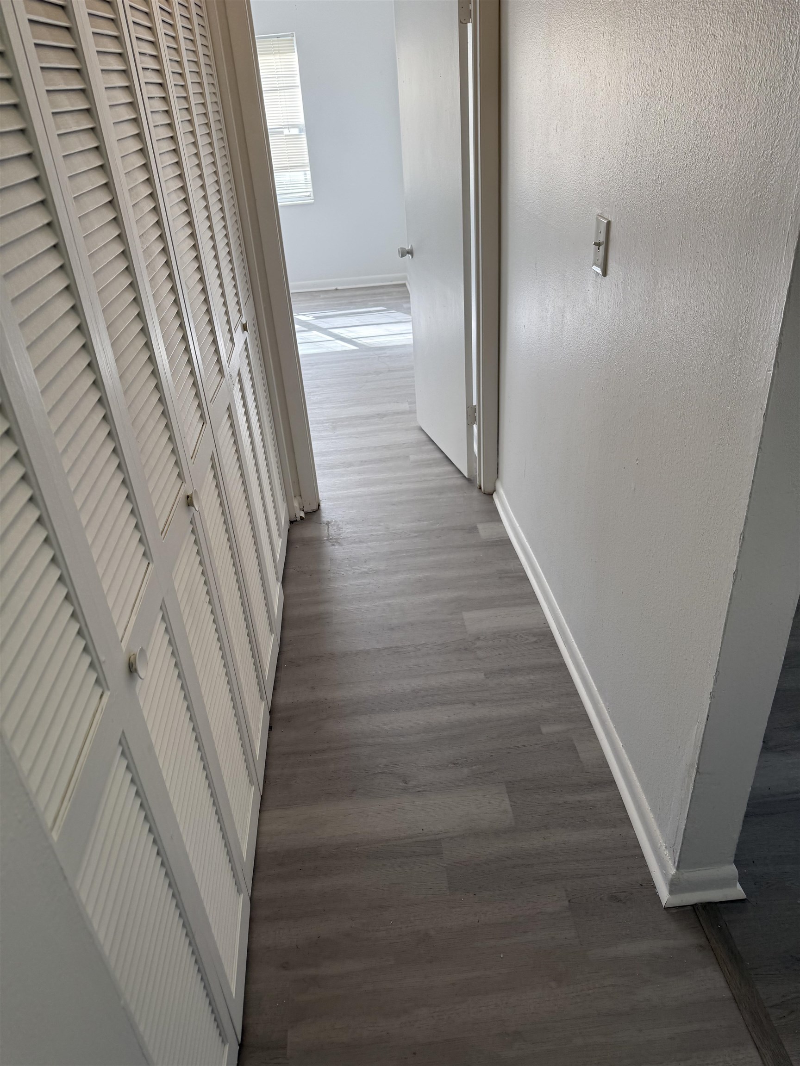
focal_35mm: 24
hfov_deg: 56.8
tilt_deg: -30.8
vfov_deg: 71.6
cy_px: 533
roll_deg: +6.1
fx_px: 740
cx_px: 400
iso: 64
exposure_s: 1/120
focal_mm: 6.76
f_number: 1.78
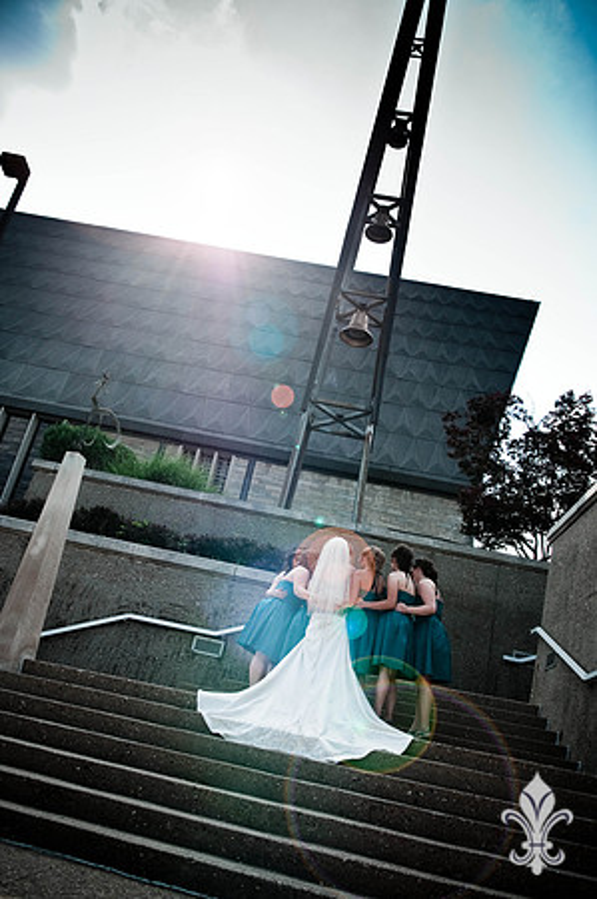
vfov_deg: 62.0
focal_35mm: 30
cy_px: 450
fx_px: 748
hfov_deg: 43.5
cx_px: 298
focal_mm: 20
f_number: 3.2
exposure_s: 1/1600
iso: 200
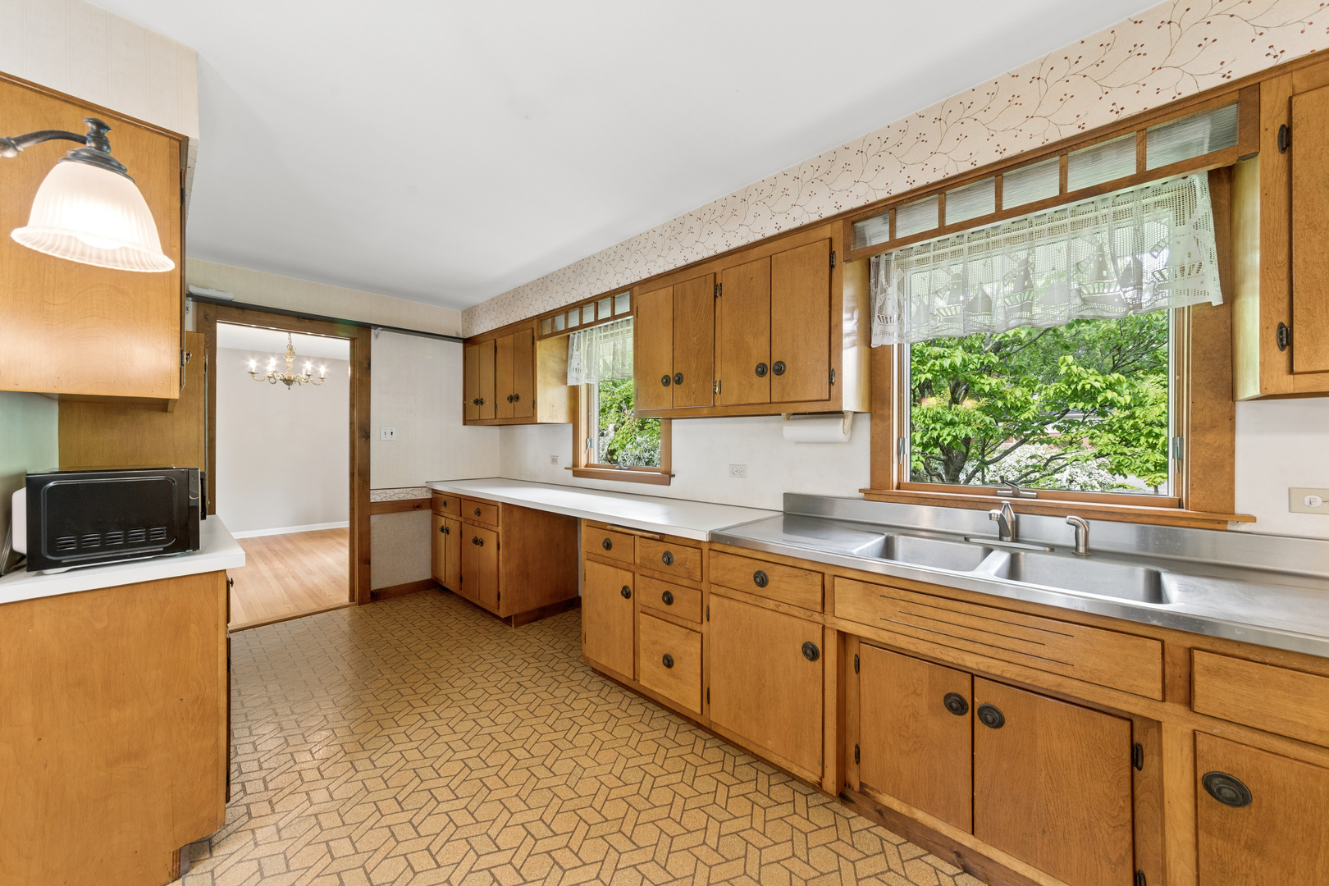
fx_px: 443
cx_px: 664
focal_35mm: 12
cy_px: 443
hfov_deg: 112.6
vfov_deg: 90.0
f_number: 10
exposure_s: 1/15
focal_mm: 12
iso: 250
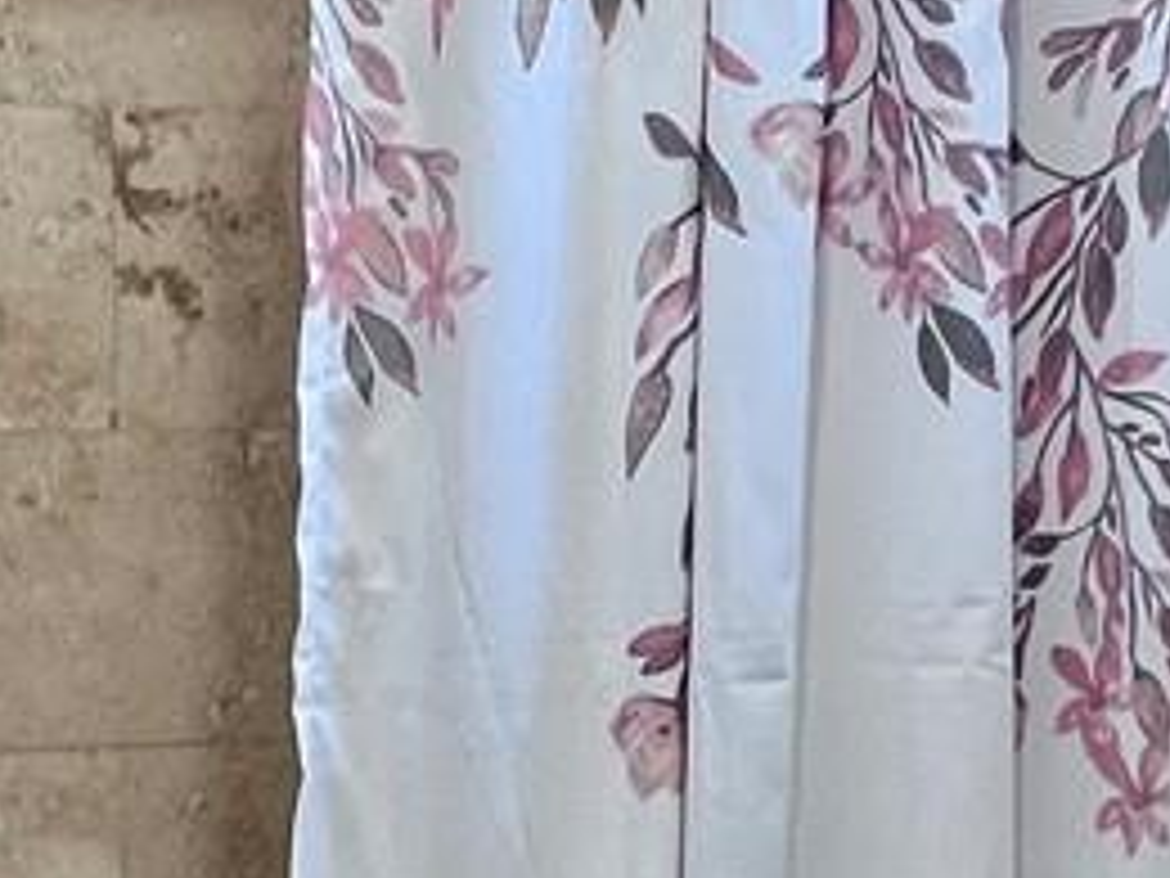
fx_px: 2704
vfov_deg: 18.4
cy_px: 572
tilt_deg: -7.0
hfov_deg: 24.4
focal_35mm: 80
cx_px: 567
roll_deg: -0.5
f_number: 1.8
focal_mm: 1.57
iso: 160
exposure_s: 1/100
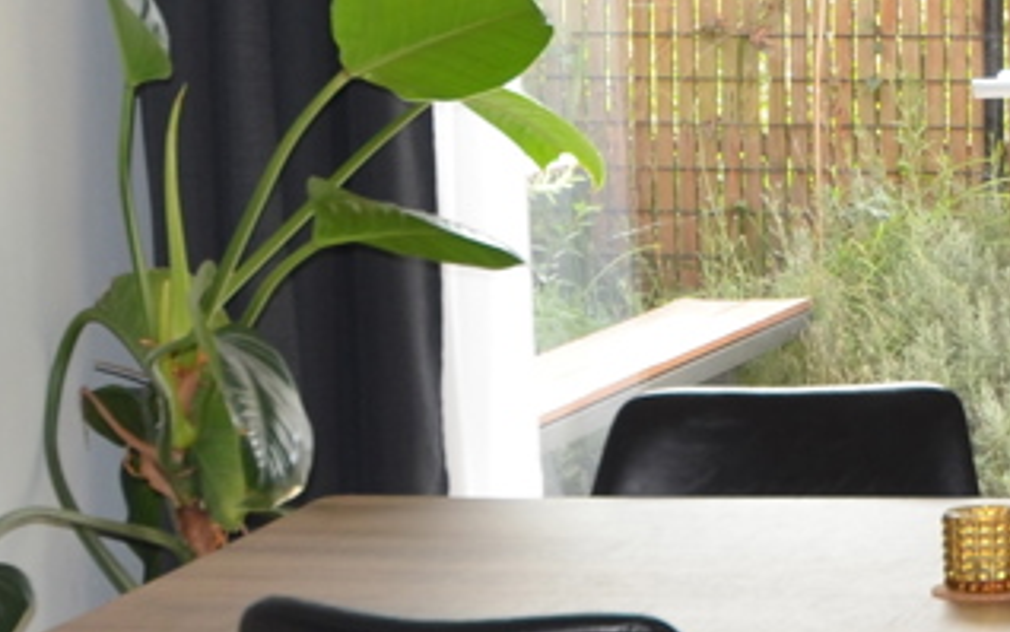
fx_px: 4488
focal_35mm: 163
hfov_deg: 12.0
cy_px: 378
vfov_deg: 8.1
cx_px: 1687
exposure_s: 1/125
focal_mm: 22
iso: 220
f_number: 4.5
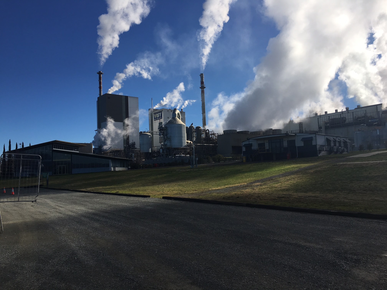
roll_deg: +2.4
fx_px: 324
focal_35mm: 29
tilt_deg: +5.6
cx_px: 194
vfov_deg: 48.2
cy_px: 145
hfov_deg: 61.7
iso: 25
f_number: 2.2
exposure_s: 1/2747
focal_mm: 4.15
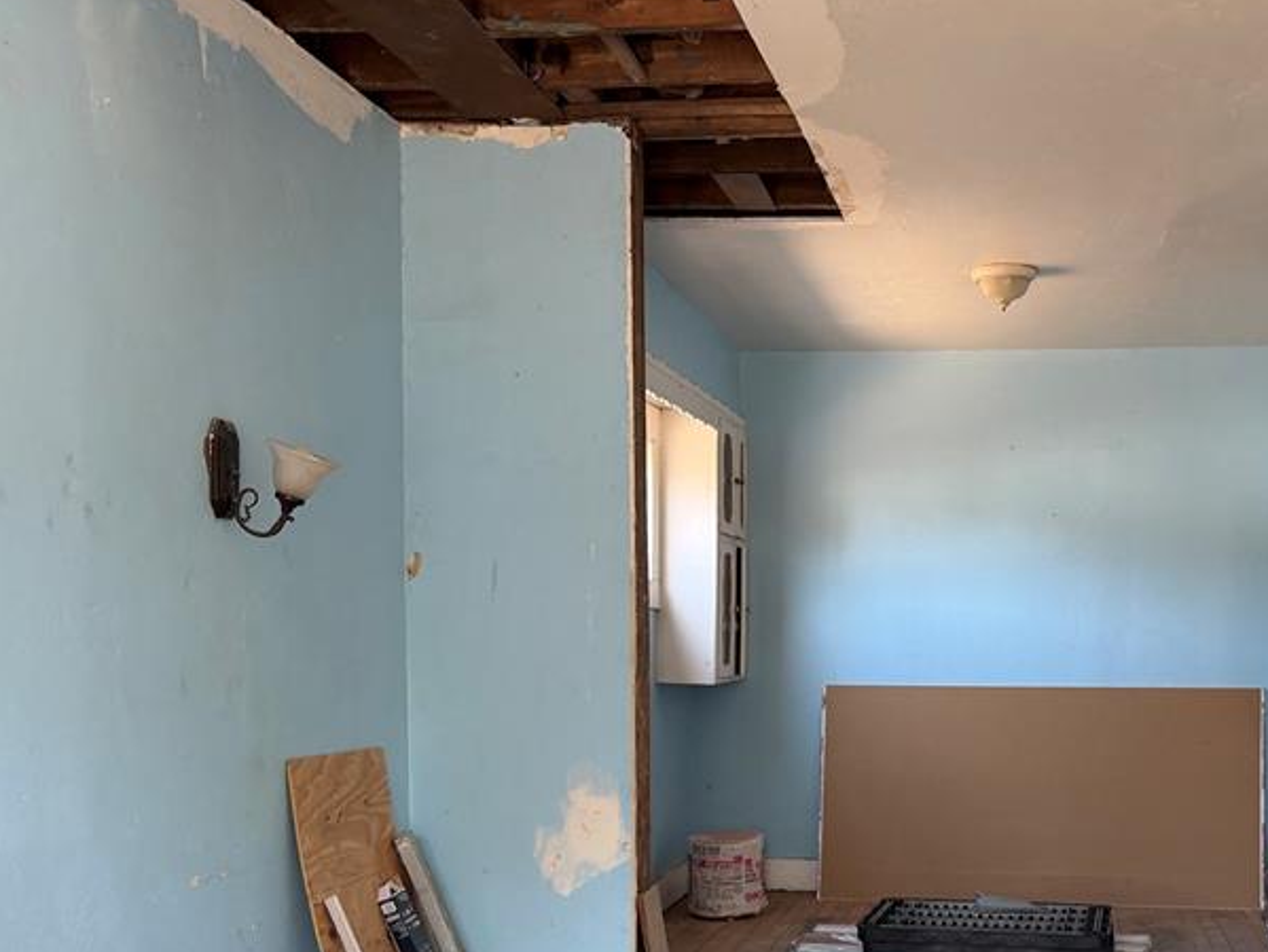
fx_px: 1503
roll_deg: -0.1
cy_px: 789
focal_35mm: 41
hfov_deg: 44.6
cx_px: 906
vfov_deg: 33.9
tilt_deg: -5.0
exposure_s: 1/174
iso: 200
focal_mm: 6.76
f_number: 1.78
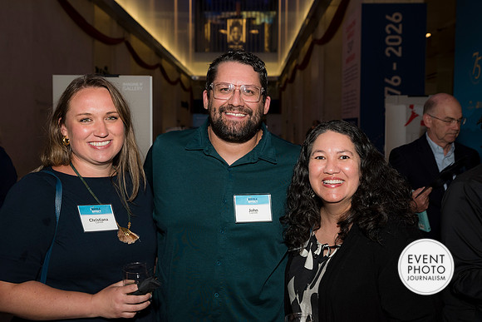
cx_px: 241
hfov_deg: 43.6
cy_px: 161
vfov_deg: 29.9
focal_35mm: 45
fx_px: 603
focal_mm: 45
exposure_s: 1/125
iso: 800
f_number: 5.6
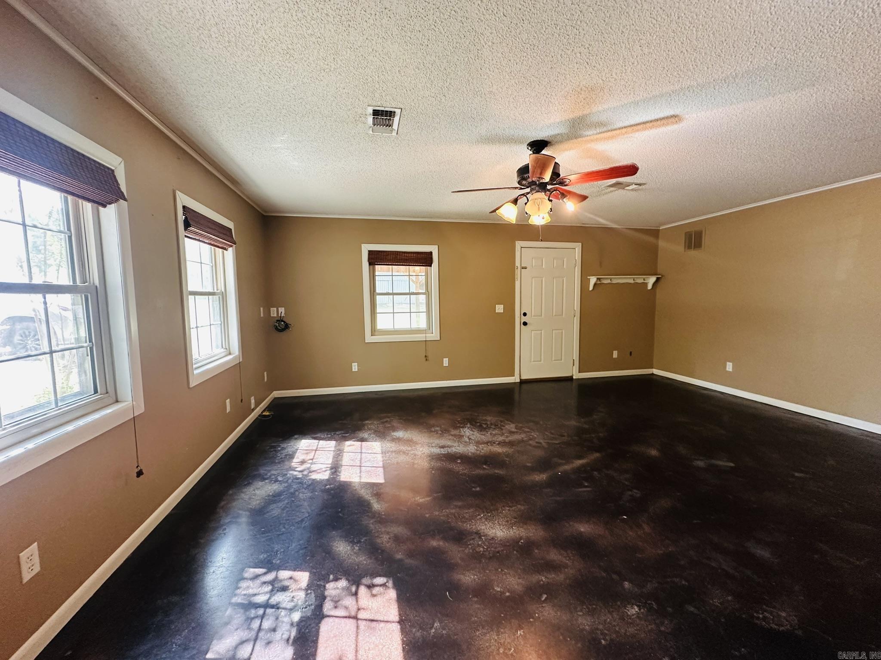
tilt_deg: -4.7
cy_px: 330
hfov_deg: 102.1
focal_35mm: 14
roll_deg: -0.3
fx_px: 356
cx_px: 440
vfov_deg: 85.7
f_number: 2.2
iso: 400
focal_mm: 2.22
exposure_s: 1/60
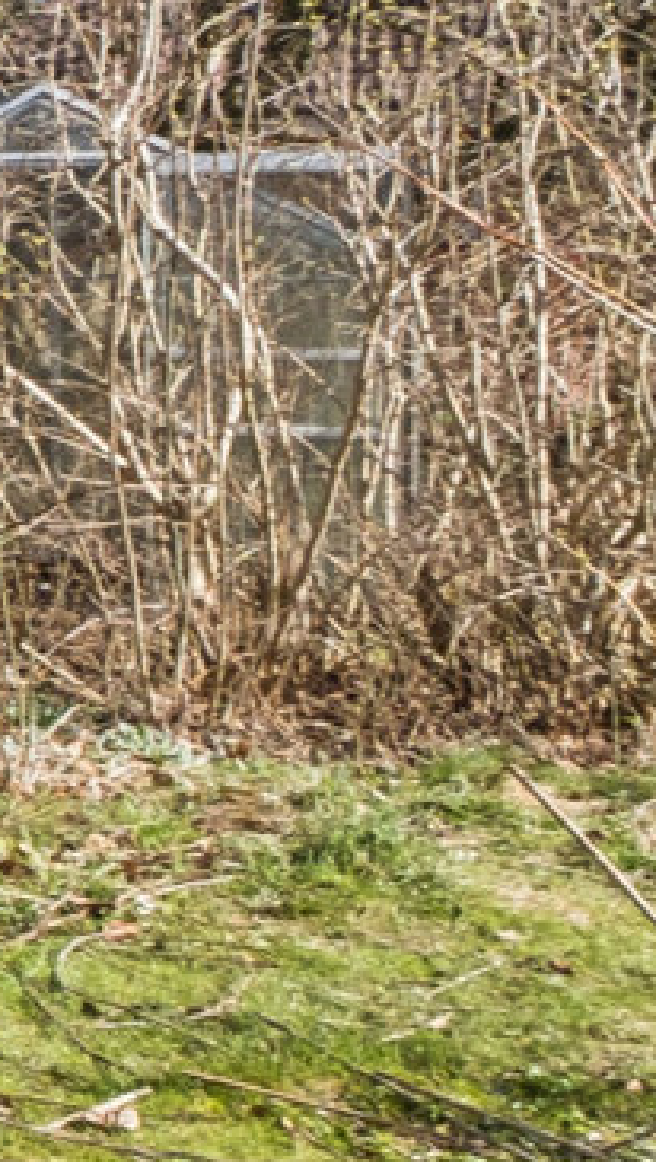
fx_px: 2653
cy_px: 231
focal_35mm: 86
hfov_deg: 6.9
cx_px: -2392
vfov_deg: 24.3
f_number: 8
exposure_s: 1/180
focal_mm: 10
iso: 200
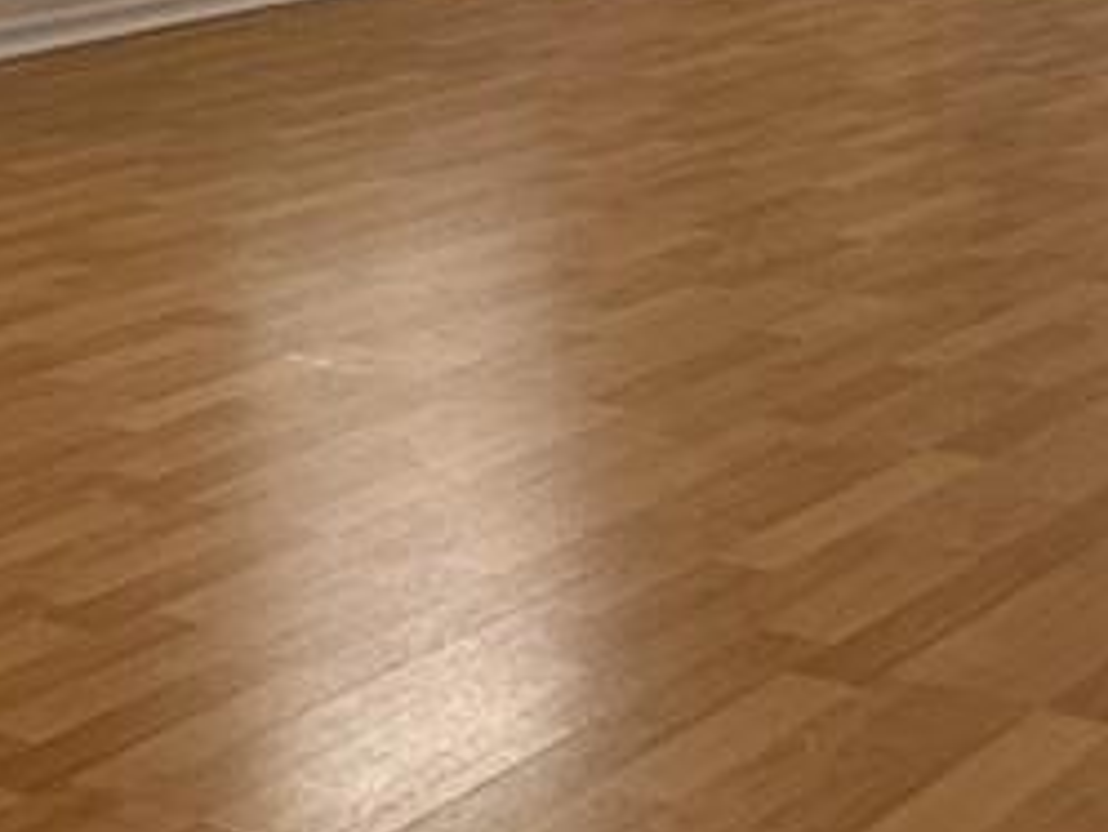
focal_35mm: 90
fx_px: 2882
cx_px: -89
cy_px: -174
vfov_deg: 15.8
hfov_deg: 20.8
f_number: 2.2
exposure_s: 1/260
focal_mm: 2.22
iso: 64
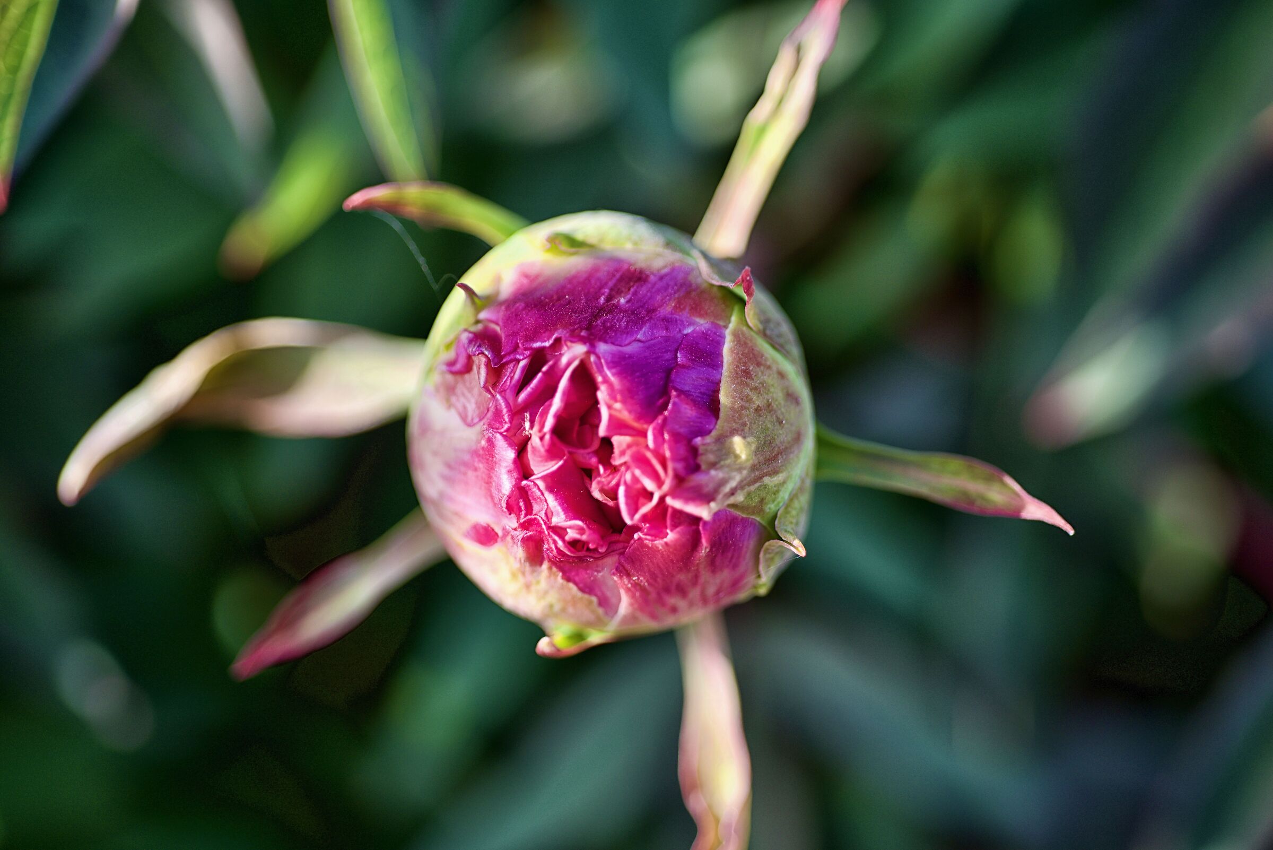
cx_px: 636
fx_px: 2122
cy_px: 425
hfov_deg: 33.4
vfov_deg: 22.6
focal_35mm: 60
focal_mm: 60
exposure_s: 1/400
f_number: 3.5
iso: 100
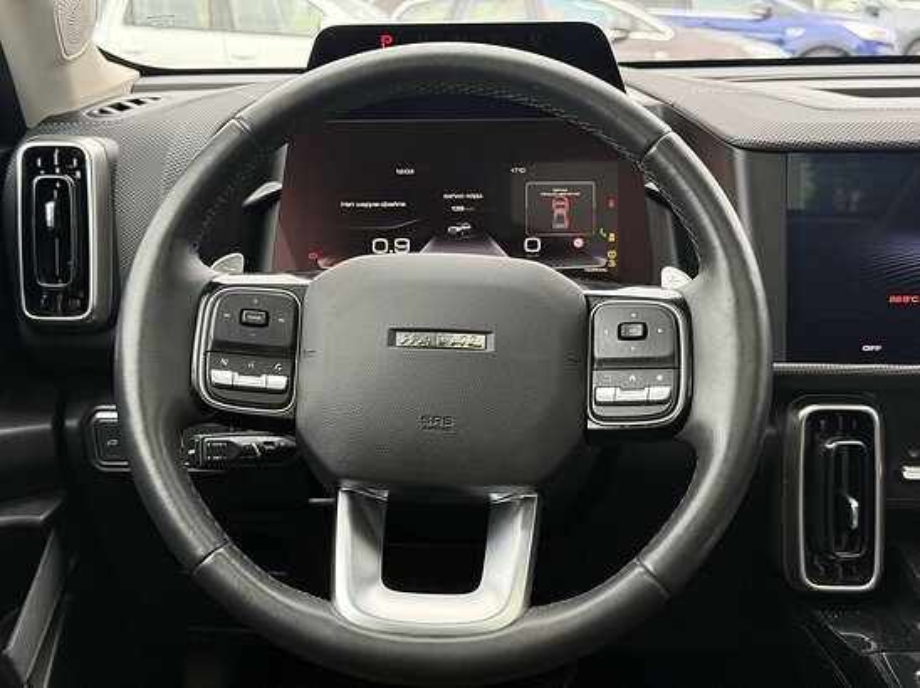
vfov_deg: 30.2
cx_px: 460
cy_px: 344
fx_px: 1275
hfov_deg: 39.7
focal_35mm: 48
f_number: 1.78
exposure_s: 1/60
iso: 160
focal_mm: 6.76
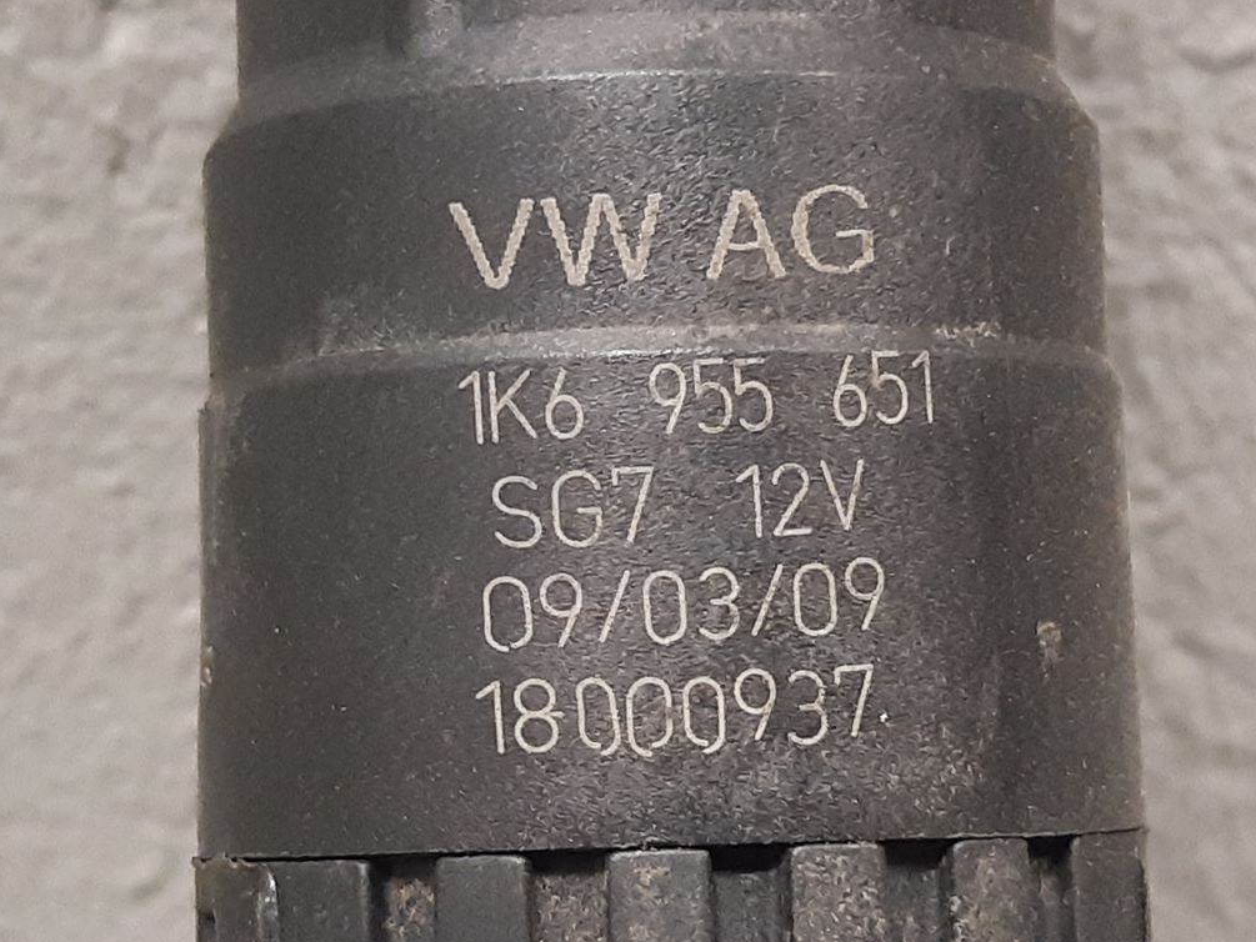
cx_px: 636
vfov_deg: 27.4
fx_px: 1923
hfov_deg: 36.2
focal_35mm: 53
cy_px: 597
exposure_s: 1/33
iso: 250
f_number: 1.7
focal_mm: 3.93
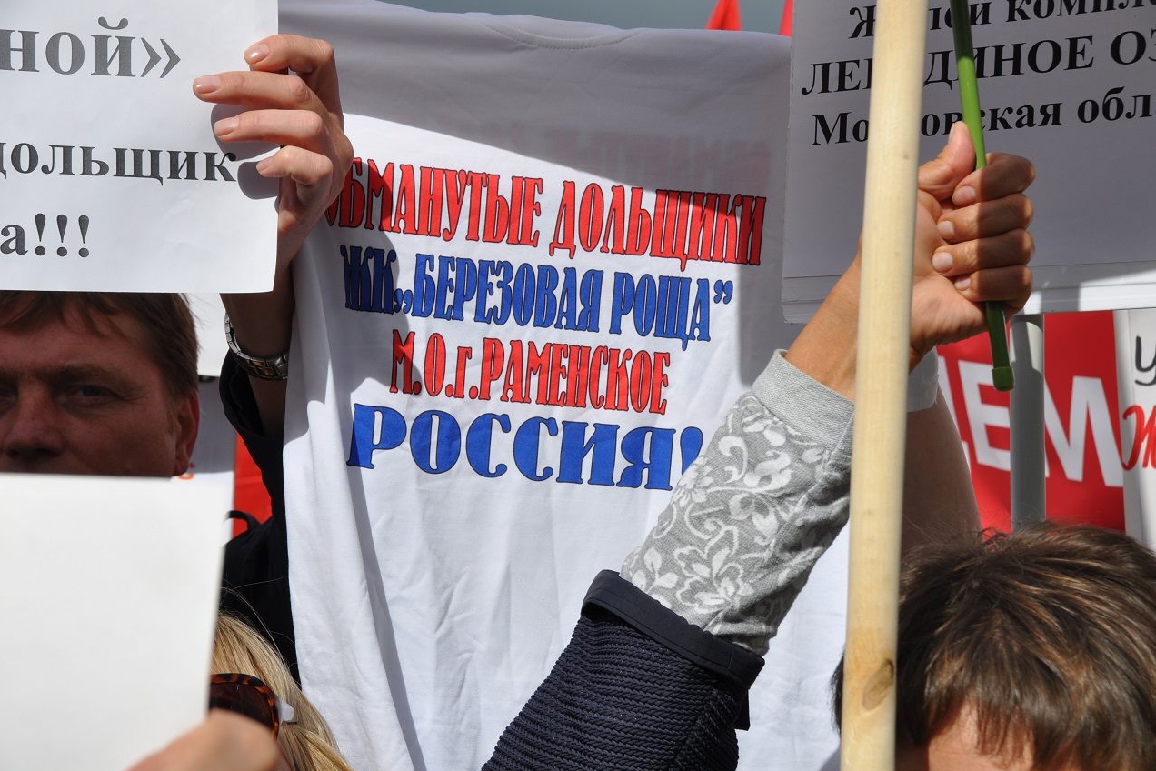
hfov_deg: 21.7
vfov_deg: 14.6
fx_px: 3018
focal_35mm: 94
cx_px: 577
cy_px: 386
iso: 200
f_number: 11
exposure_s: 1/500
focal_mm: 62
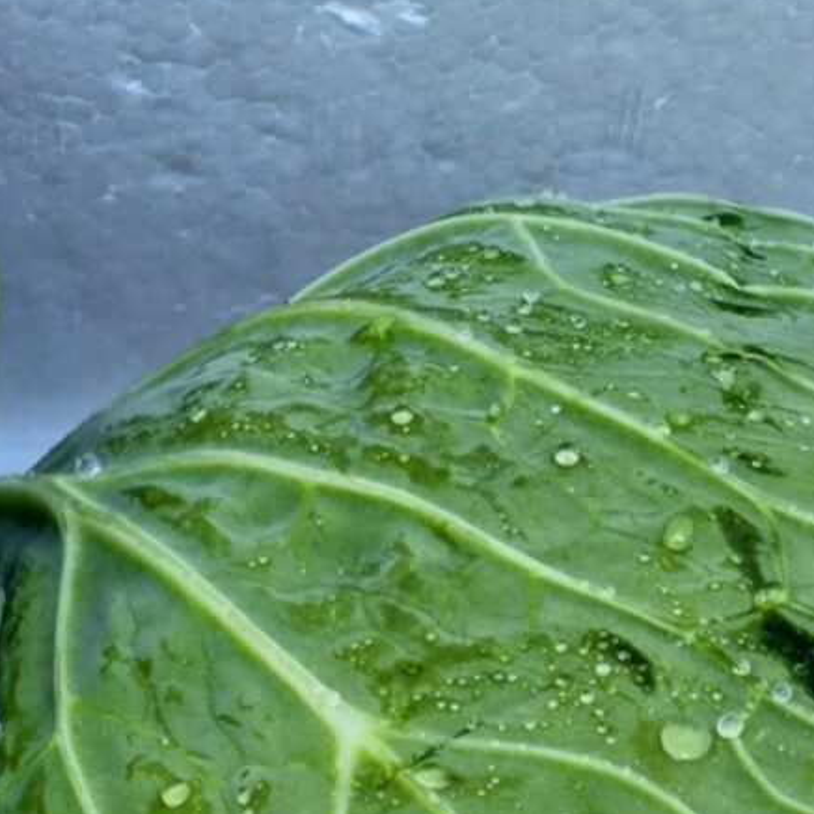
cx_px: -67
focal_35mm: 119
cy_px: 2181
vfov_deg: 11.2
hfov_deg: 14.3
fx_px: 3166
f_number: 1.8
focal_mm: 5.4
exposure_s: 1/180
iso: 64
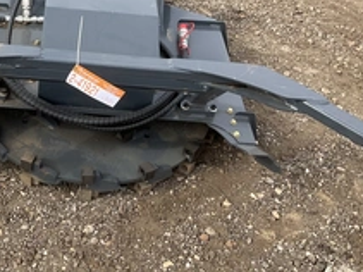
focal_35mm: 55
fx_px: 576
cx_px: 88
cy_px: 103
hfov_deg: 34.2
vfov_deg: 26.5
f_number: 1.8
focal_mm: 3
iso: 25
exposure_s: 1/580
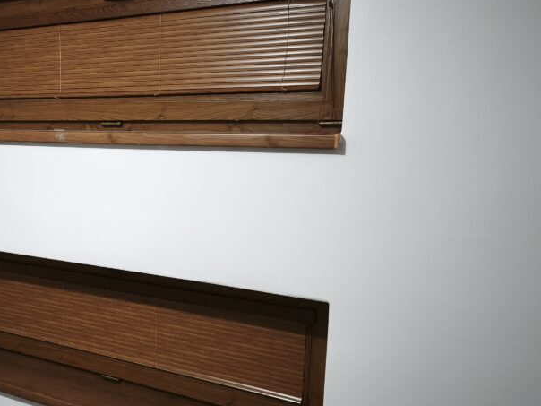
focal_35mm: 39
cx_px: 125
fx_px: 610
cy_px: 234
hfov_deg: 45.9
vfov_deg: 36.7
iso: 640
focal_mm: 6.45
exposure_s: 1/33.3
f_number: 1.62
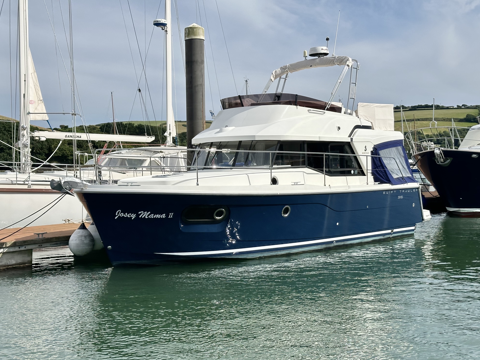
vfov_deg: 29.7
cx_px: 240
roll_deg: +1.8
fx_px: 679
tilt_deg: -0.6
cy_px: 183
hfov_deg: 38.9
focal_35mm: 49
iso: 64
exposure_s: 1/7634
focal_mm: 6.86
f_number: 1.78
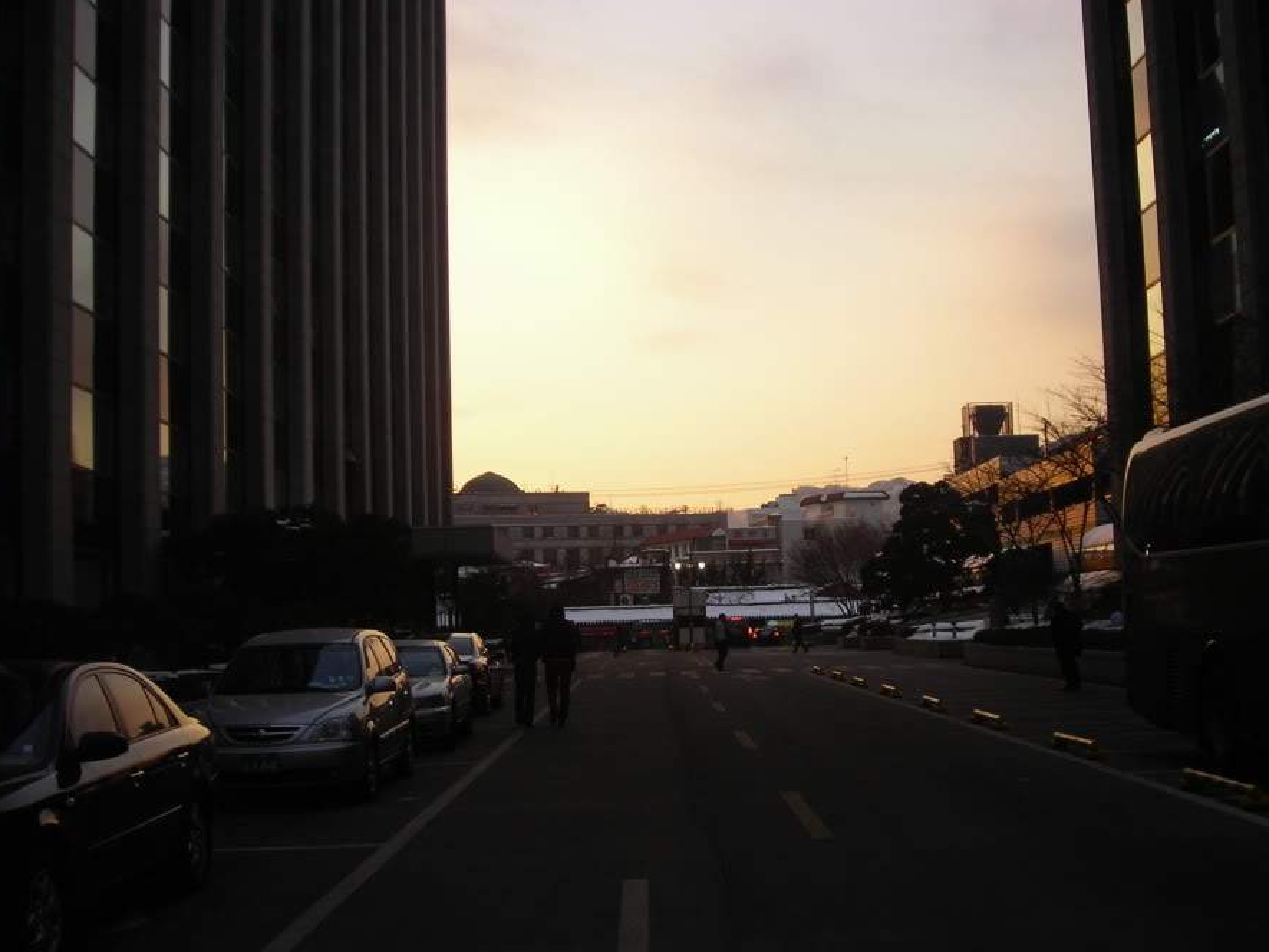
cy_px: 515
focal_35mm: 44
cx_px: 719
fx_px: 1613
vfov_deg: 32.9
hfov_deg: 42.9
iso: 50
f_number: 3.2
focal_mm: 6.3
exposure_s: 1/157
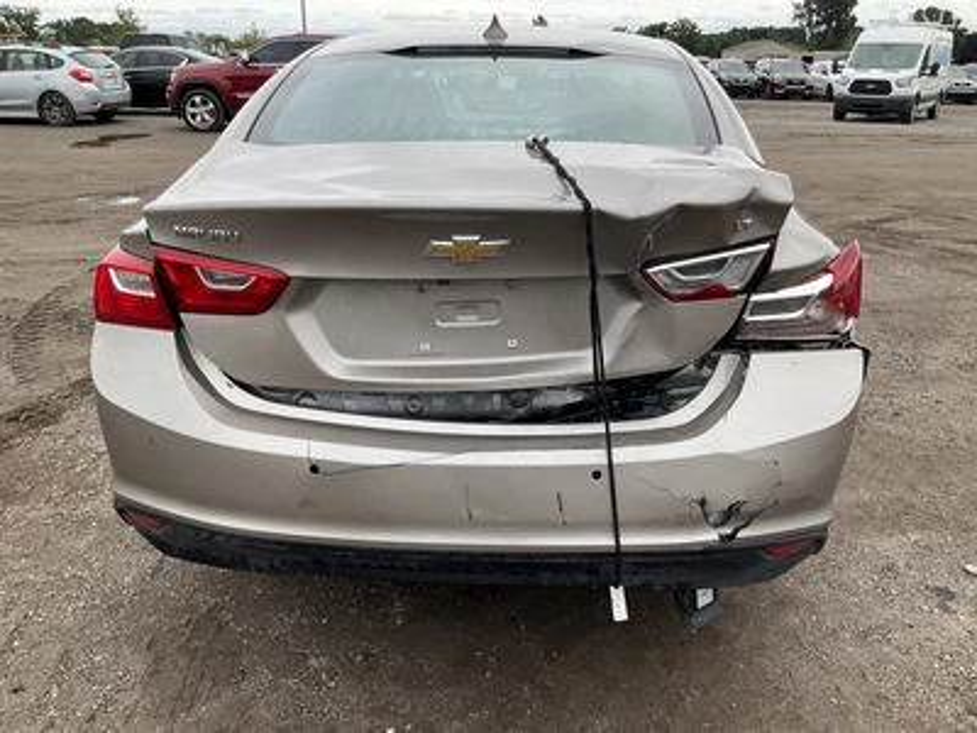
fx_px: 818
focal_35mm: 29
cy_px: 366
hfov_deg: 61.7
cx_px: 488
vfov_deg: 48.2
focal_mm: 3
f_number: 1.8
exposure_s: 1/829
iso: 25
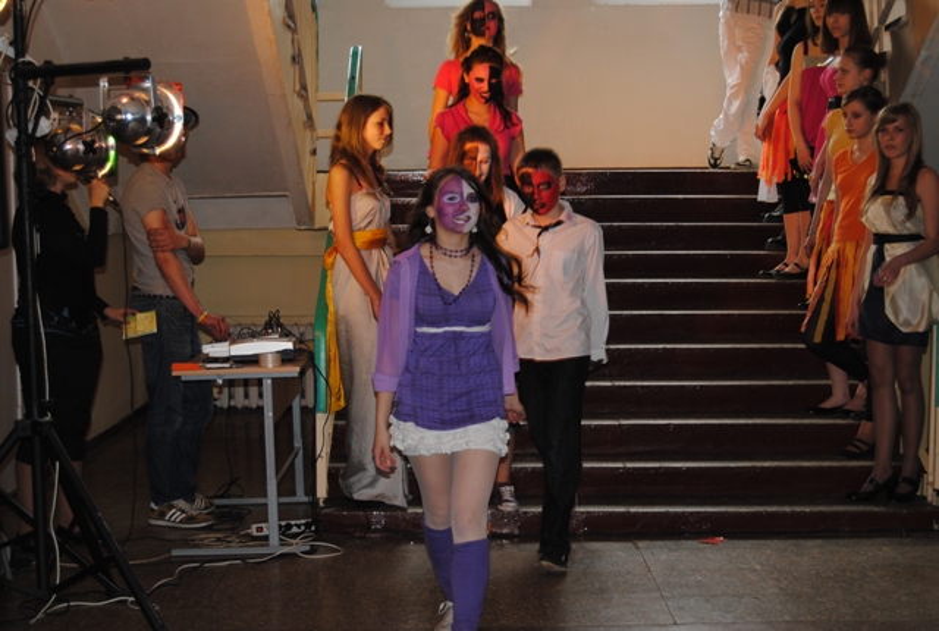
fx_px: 1647
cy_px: 316
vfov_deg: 21.7
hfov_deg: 31.8
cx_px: 470
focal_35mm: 63
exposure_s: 1/60
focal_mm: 42
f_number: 5
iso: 200
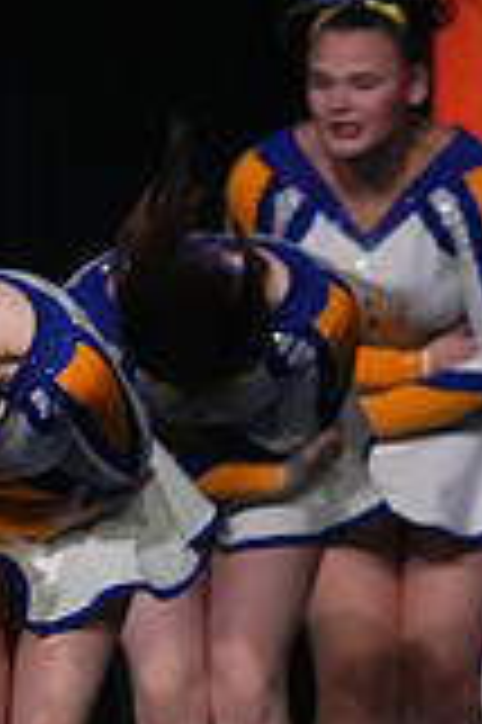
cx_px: -752
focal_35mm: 793
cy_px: 497
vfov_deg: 2.6
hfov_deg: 1.7
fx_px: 15959
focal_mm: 220
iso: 16000
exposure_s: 1/1250
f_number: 5.6
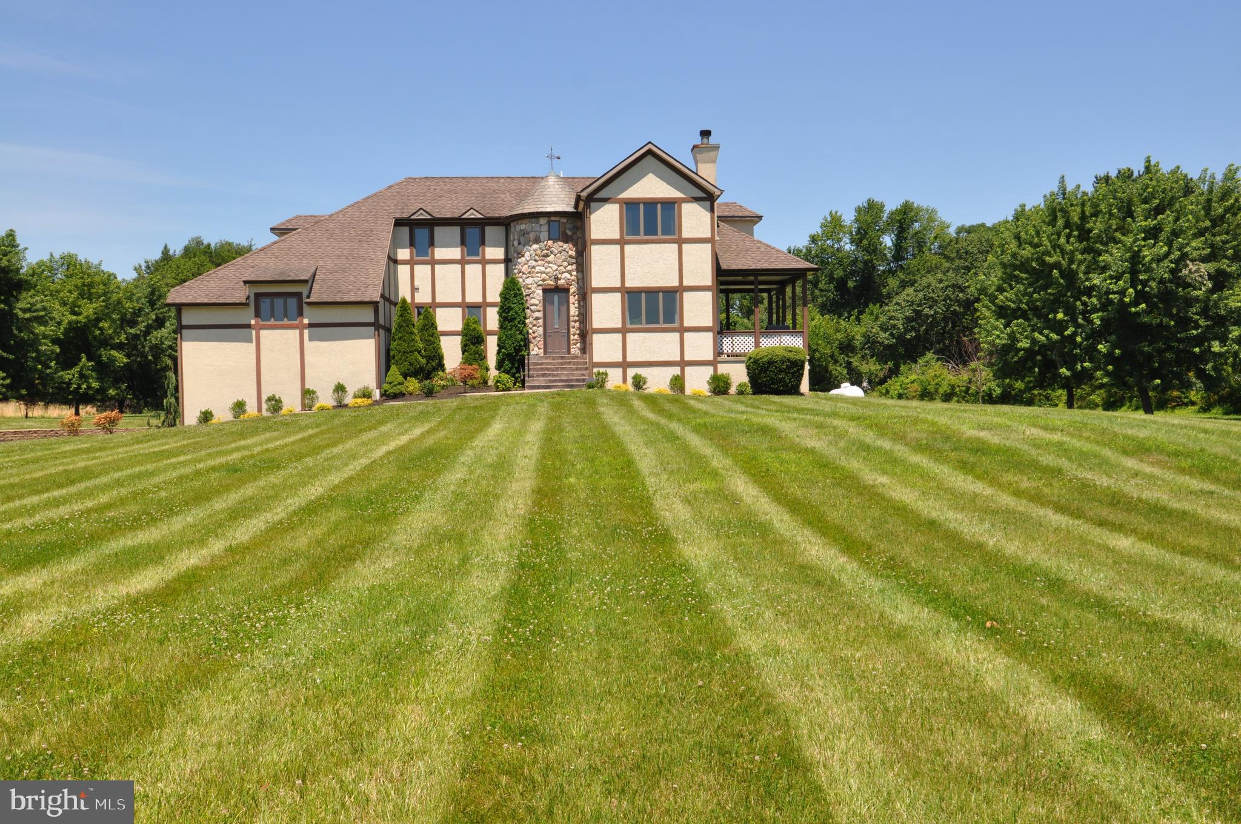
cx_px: 620
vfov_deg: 36.8
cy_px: 412
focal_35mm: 36
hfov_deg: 53.2
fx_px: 1239
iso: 250
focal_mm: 24
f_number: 9.5
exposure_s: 1/350
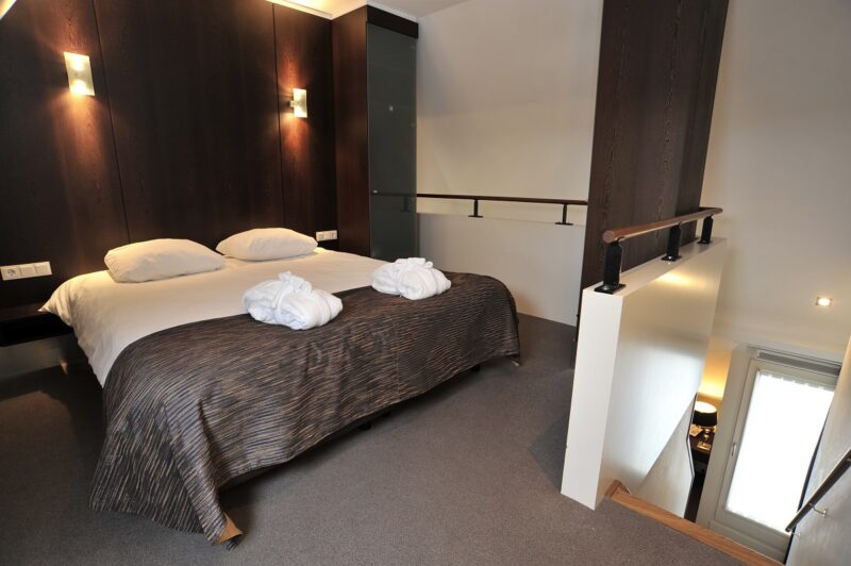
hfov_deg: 90.0
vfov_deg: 67.3
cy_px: 283
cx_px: 426
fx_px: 425
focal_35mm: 18
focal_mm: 18
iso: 200
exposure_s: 1/3
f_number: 8
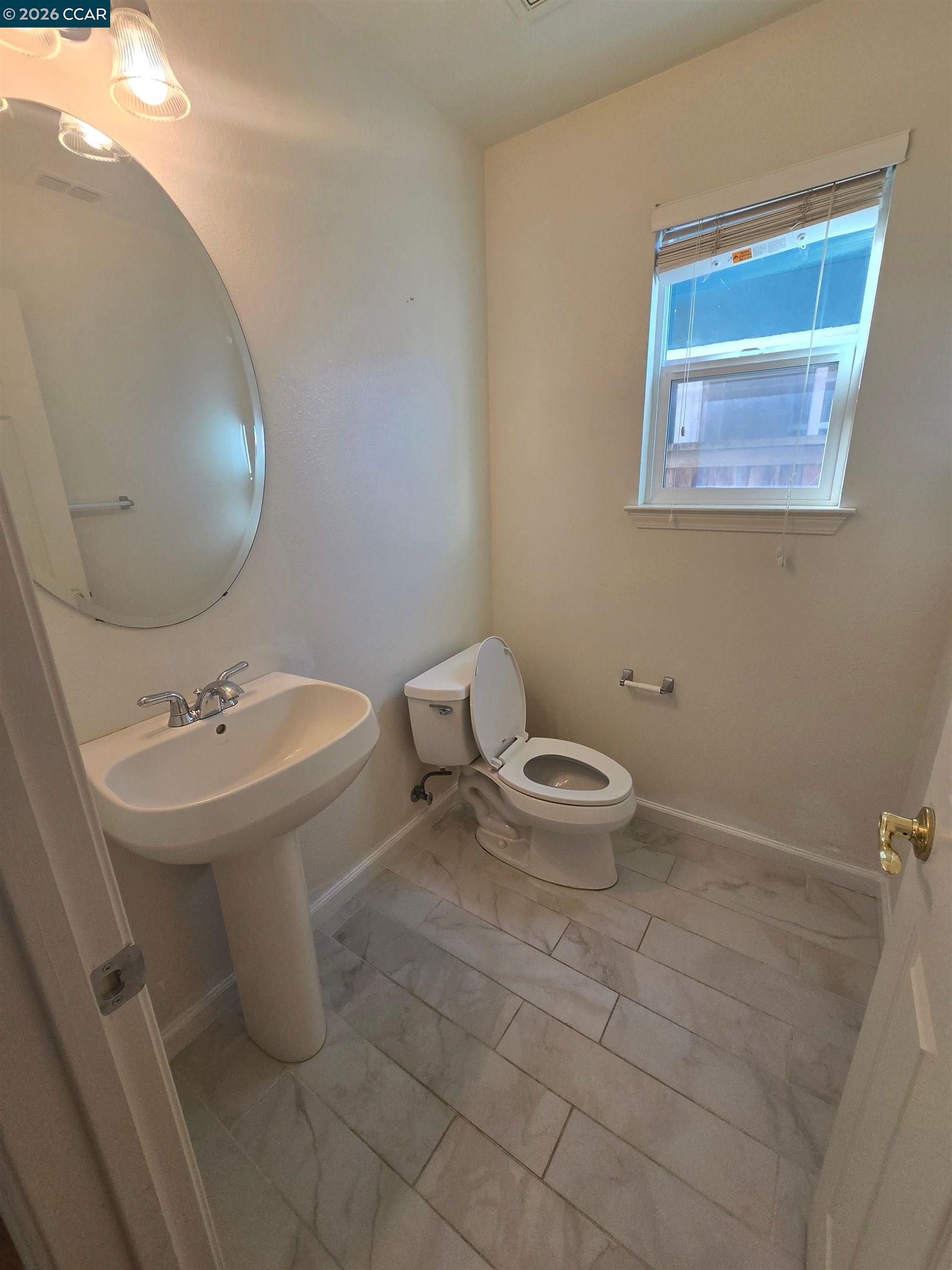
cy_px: 635
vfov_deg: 106.2
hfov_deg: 89.9
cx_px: 476
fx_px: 477
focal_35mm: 13
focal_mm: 2.2
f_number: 2.2
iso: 80
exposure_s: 1/120
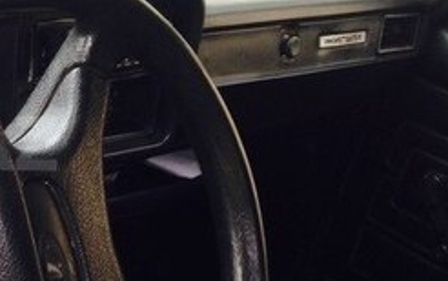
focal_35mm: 94
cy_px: 143
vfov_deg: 13.9
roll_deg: -14.5
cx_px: -129
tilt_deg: -25.2
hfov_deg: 20.3
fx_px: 1148
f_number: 2.4
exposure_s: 1/30
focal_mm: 4.12
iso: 50
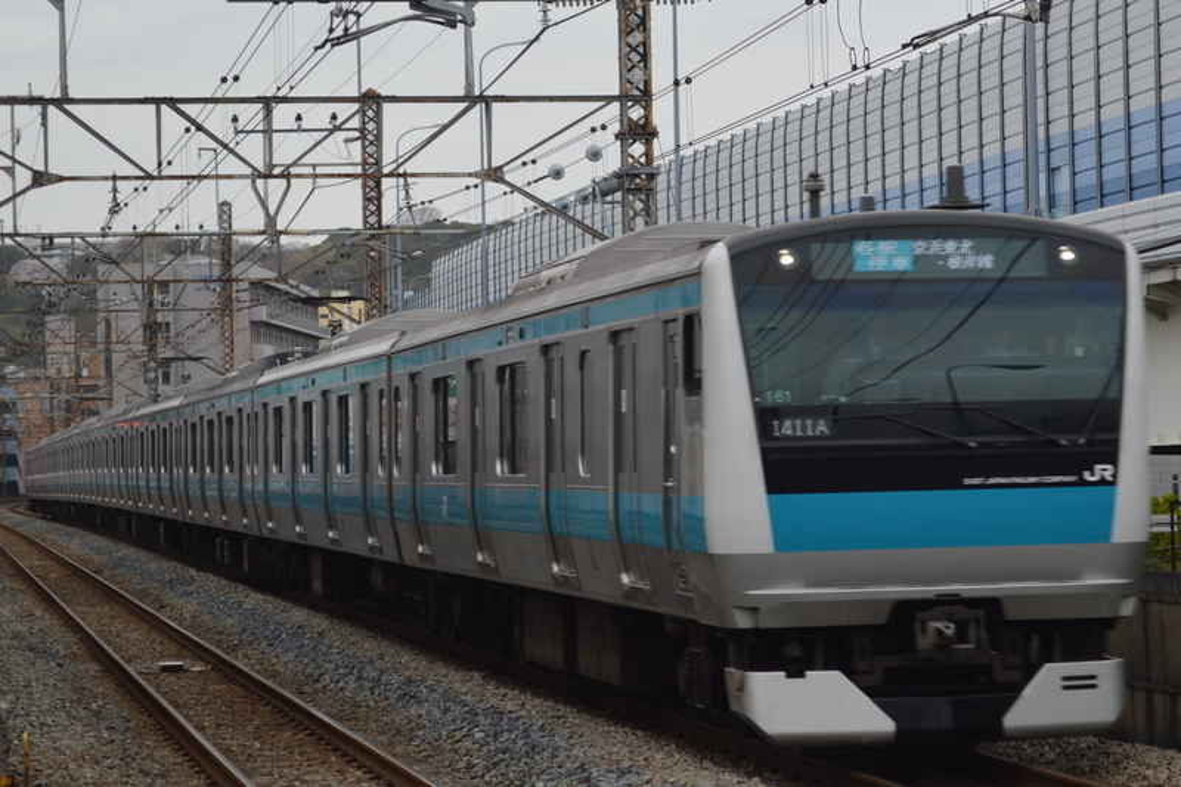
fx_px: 2706
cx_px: 590
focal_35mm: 82
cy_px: 394
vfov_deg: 16.5
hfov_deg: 24.6
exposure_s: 1/125
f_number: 5.6
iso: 110
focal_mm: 55
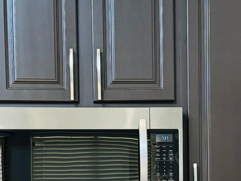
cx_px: 135
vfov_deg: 11.9
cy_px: 264
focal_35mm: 119
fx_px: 829
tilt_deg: -1.3
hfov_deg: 16.5
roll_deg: +0.4
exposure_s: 1/60
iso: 200
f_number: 1.78
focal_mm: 6.76
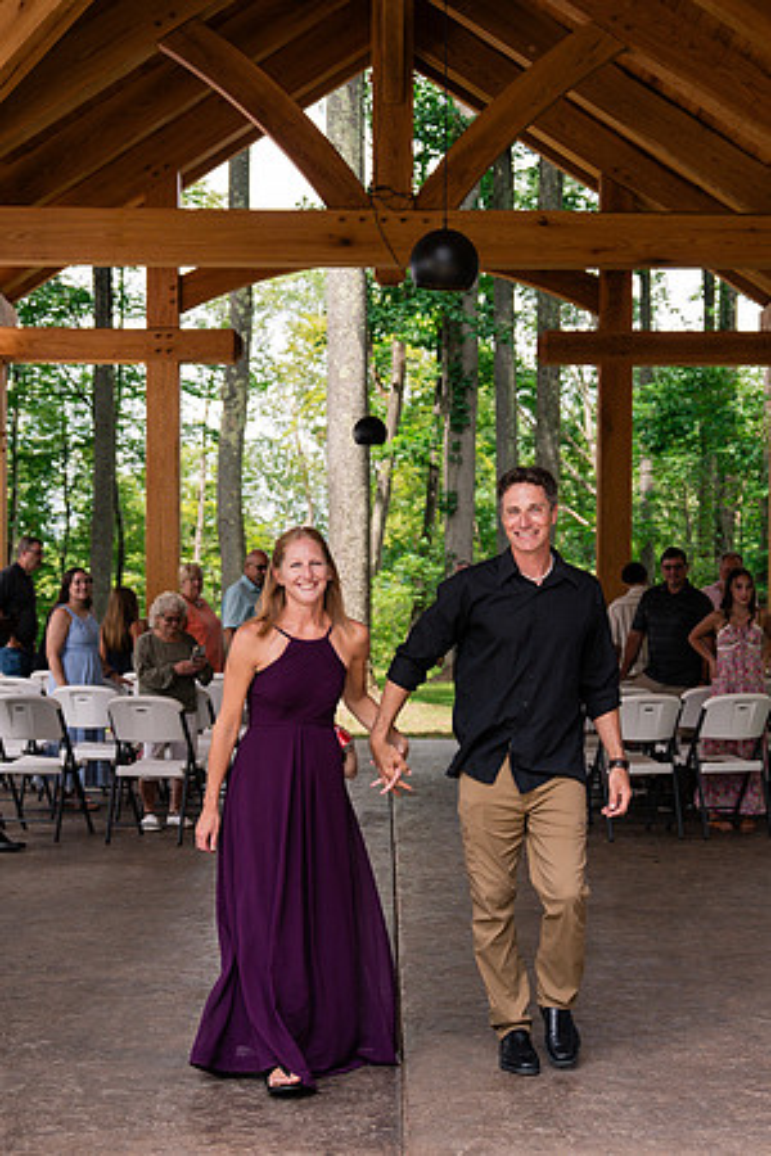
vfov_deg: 31.1
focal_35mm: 64
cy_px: 701
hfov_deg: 21.1
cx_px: 425
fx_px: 2070
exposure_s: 1/800
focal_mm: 31
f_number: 2.8
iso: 400
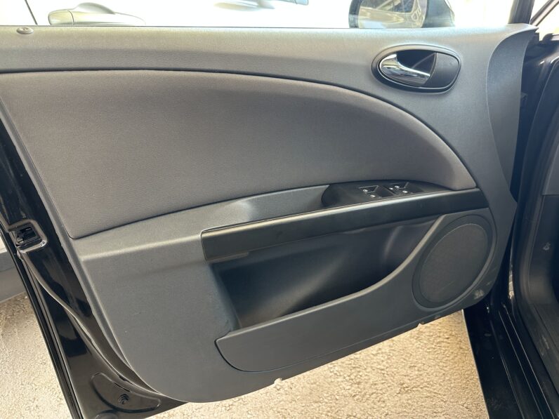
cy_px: 210
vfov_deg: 56.8
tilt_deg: -24.7
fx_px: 388
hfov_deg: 71.6
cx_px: 280
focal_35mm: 24
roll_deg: +3.8
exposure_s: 1/65
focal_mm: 6.86
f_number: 1.78
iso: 250
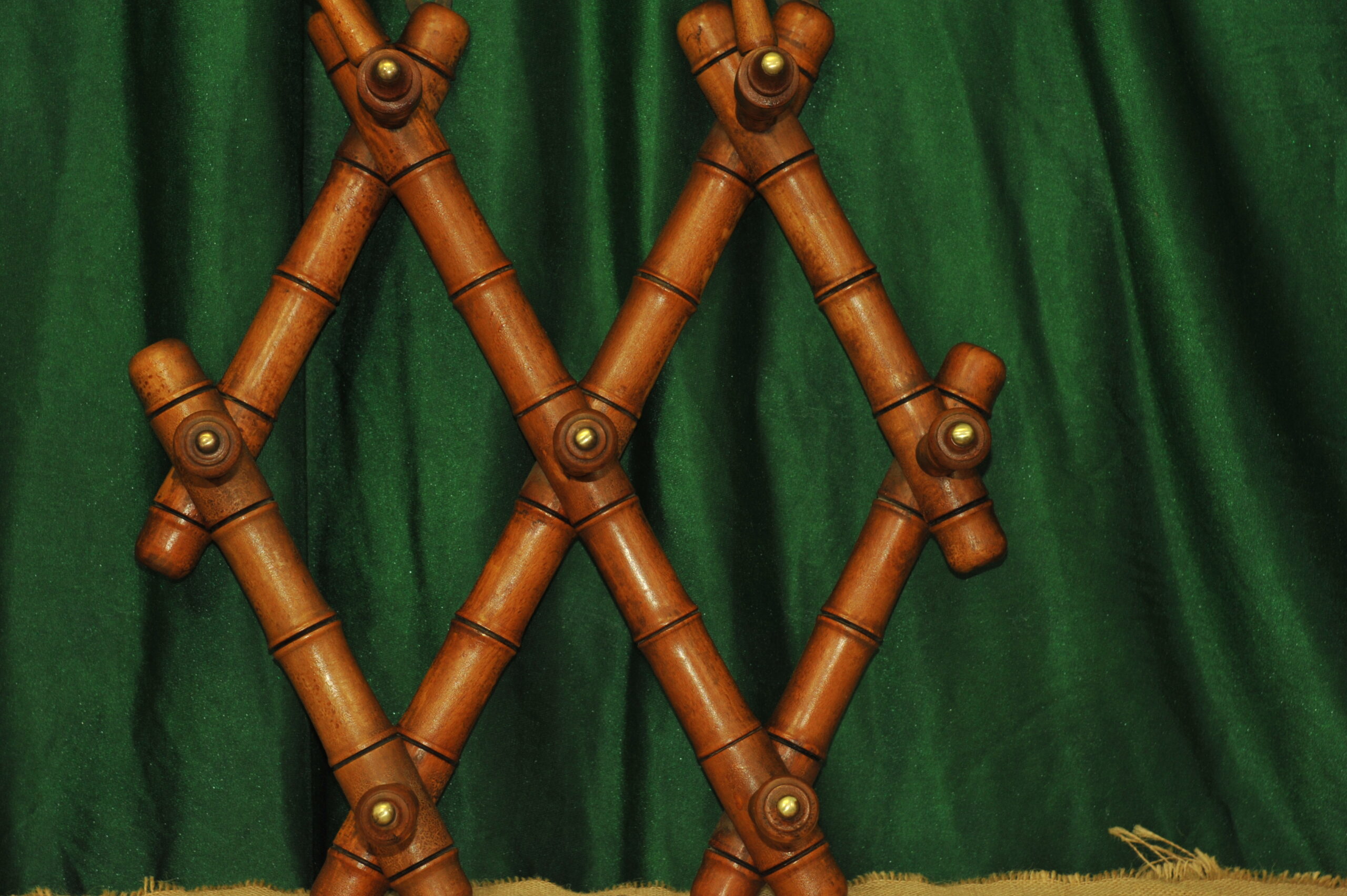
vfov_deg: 11.4
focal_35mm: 120
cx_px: 674
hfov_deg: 17.1
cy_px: 448
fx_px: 4487
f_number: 8
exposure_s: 1/60
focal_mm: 120
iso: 1250
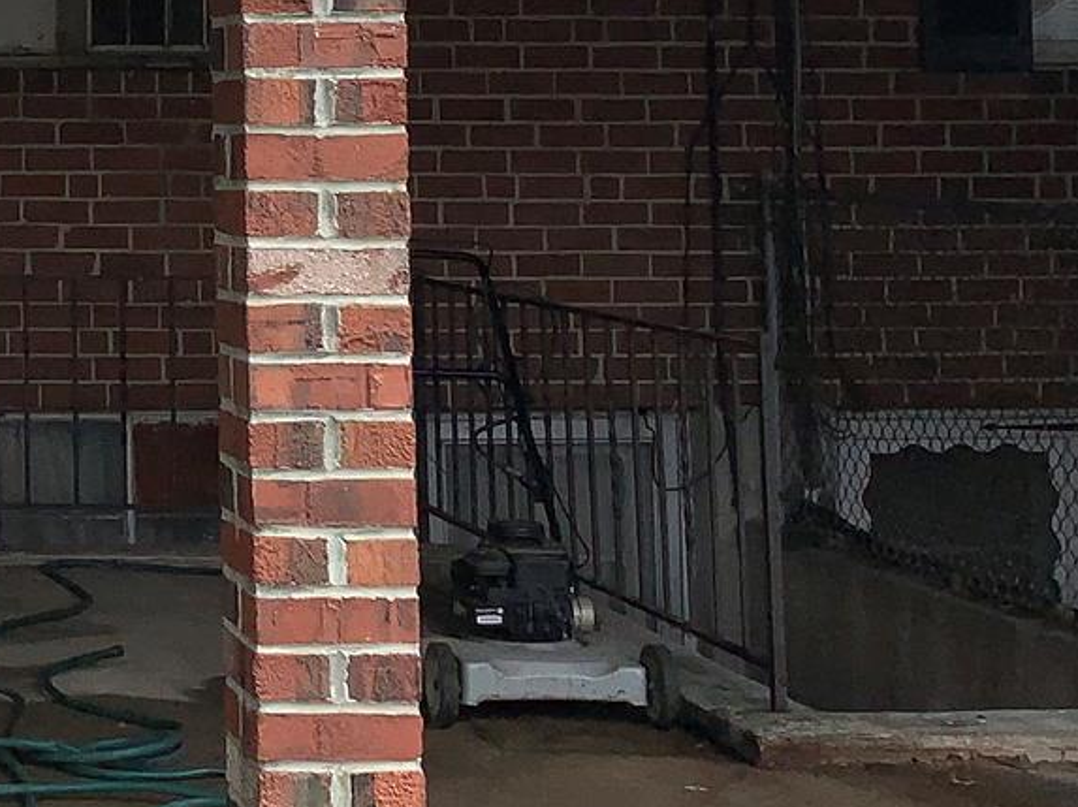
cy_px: -6
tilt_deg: +2.0
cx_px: -173
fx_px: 2894
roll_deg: +0.5
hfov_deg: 20.0
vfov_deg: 15.6
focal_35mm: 93
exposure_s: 1/1953
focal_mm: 4.25
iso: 25
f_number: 1.8
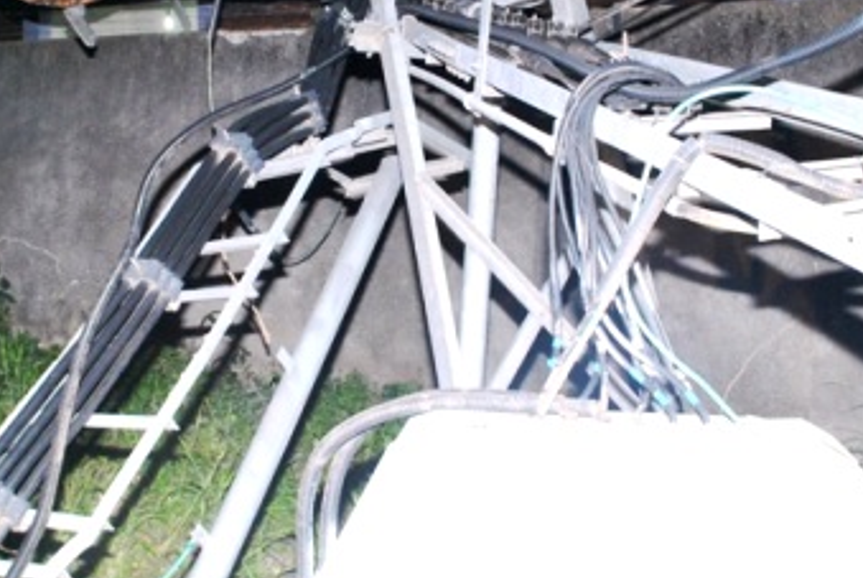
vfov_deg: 26.4
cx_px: 303
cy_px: 185
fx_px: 1224
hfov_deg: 38.5
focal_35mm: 51
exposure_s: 1/100
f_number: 5.6
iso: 800
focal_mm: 18
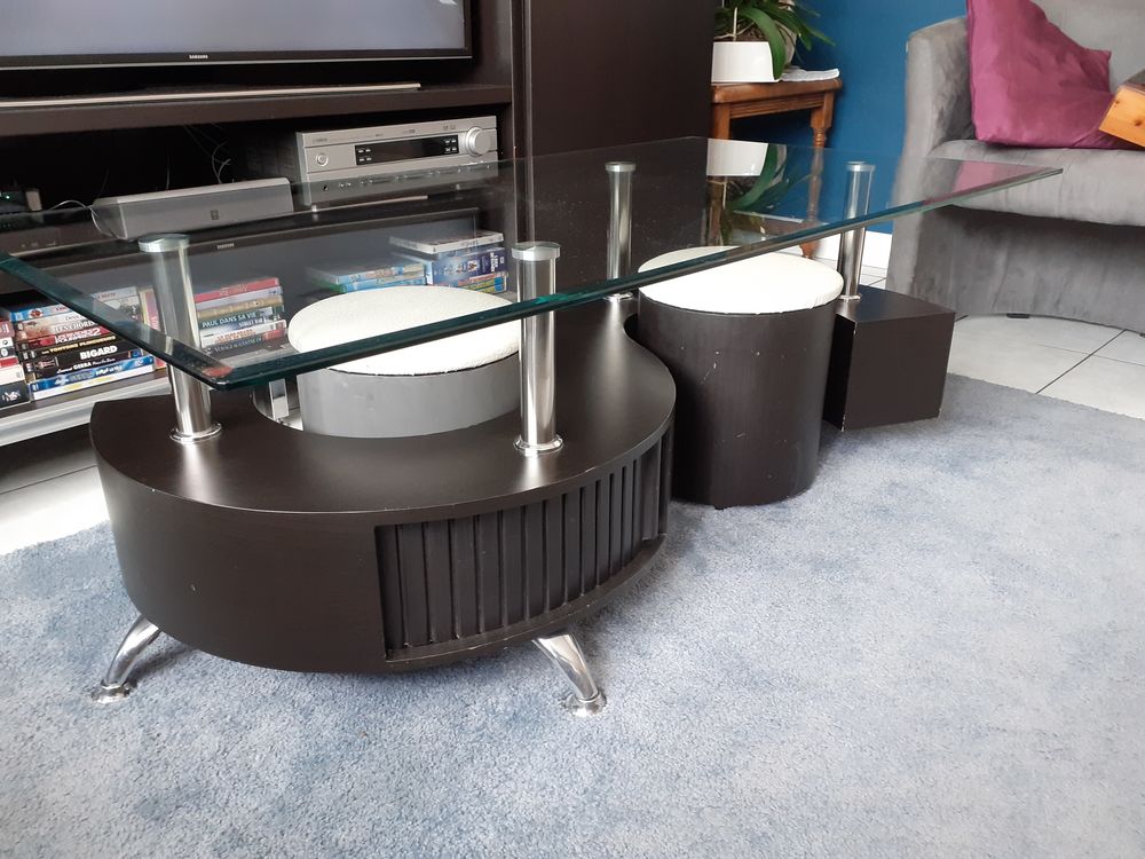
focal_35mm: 27
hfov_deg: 65.3
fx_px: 893
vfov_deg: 51.4
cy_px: 430
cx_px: 572
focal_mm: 3.6
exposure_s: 1/50
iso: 160
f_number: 1.9
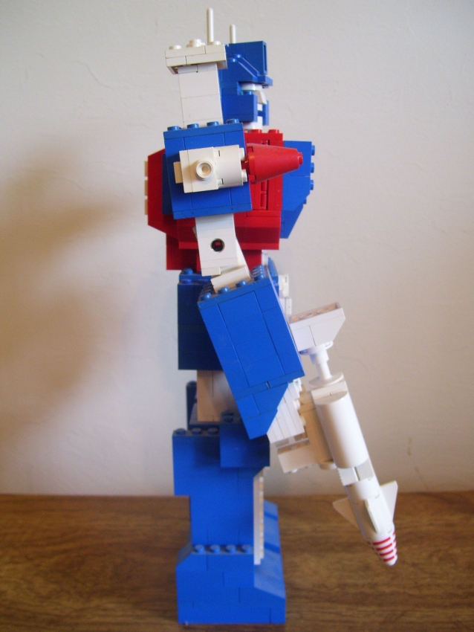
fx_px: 675
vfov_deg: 50.1
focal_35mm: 37
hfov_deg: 38.7
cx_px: 237
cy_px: 316
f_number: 2.7
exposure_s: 1/10
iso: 160
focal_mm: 6
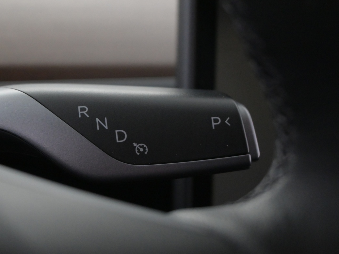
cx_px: 133
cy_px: 125
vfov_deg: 18.2
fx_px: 793
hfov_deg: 24.1
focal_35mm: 81
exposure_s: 1/60
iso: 3600
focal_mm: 36
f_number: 5.3
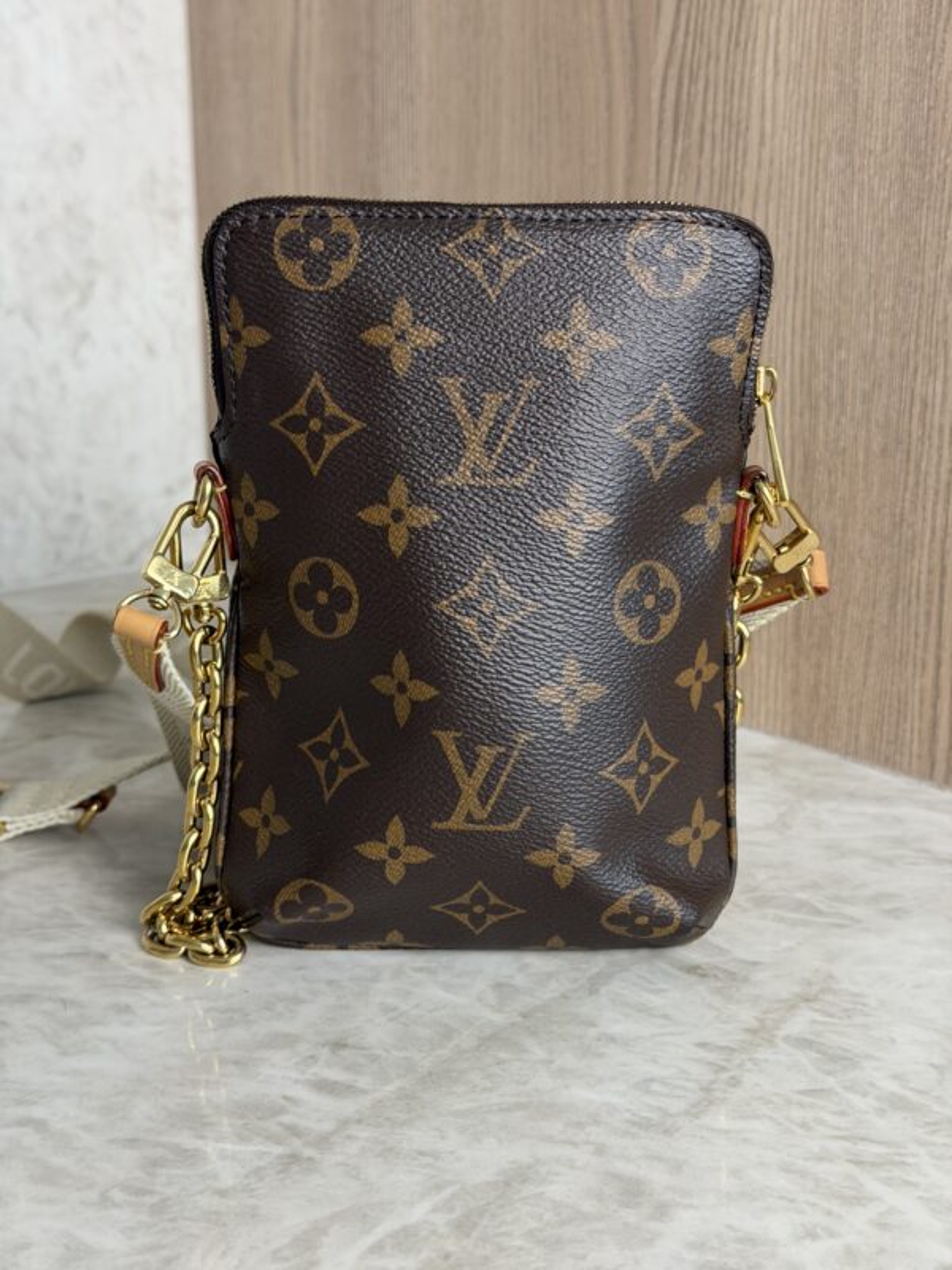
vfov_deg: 39.7
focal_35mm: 48
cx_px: 476
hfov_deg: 30.3
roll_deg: -1.3
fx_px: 1760
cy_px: 635
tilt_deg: -15.9
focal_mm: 6.76
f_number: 1.78
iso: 80
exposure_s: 1/60
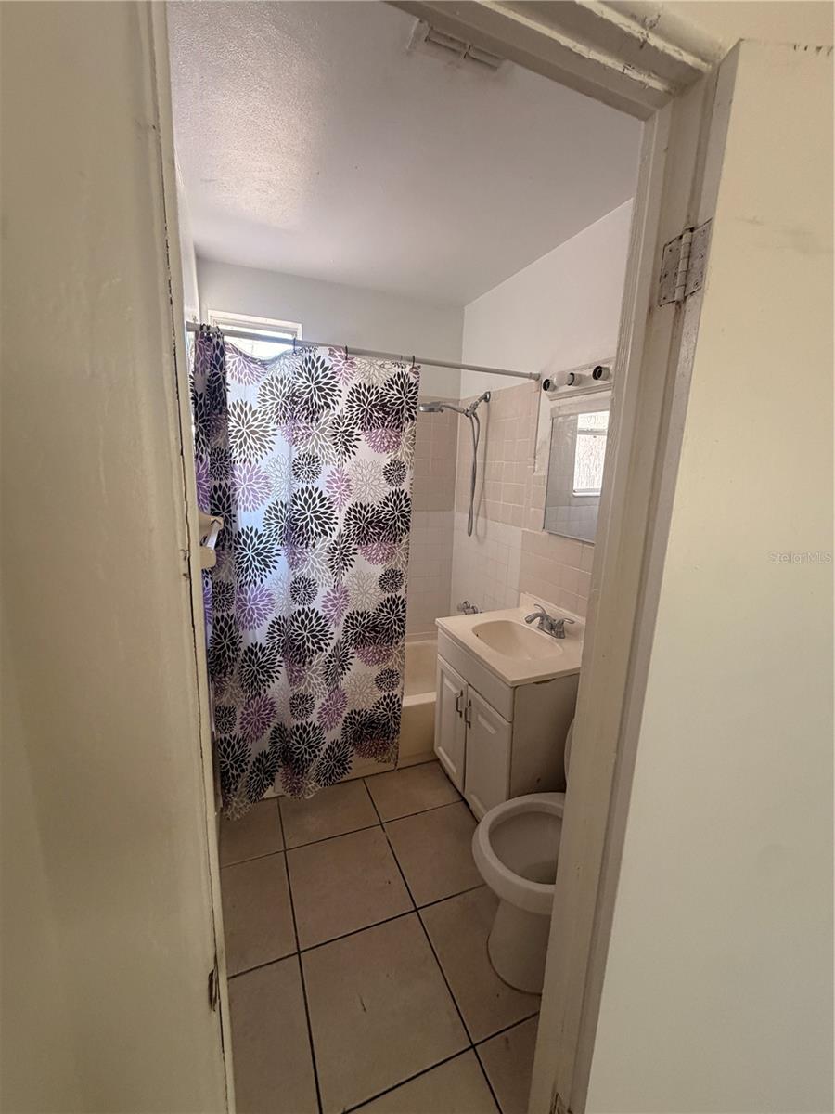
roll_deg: -3.6
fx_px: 450
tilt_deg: -12.1
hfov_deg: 85.7
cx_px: 418
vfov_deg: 102.1
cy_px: 557
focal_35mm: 14
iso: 320
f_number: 2.2
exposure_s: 1/83
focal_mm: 2.22
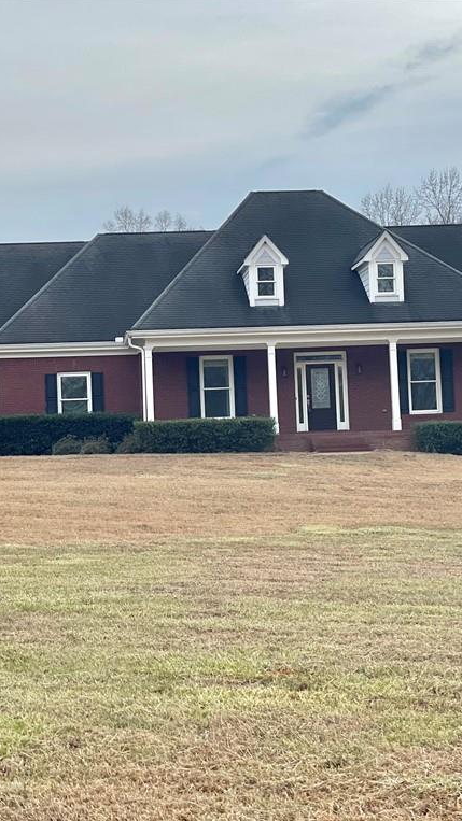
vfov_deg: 27.9
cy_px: 409
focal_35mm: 76
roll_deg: +3.8
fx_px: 1656
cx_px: 152
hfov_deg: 15.8
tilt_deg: +4.7
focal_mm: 6
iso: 32
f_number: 2
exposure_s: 1/1653
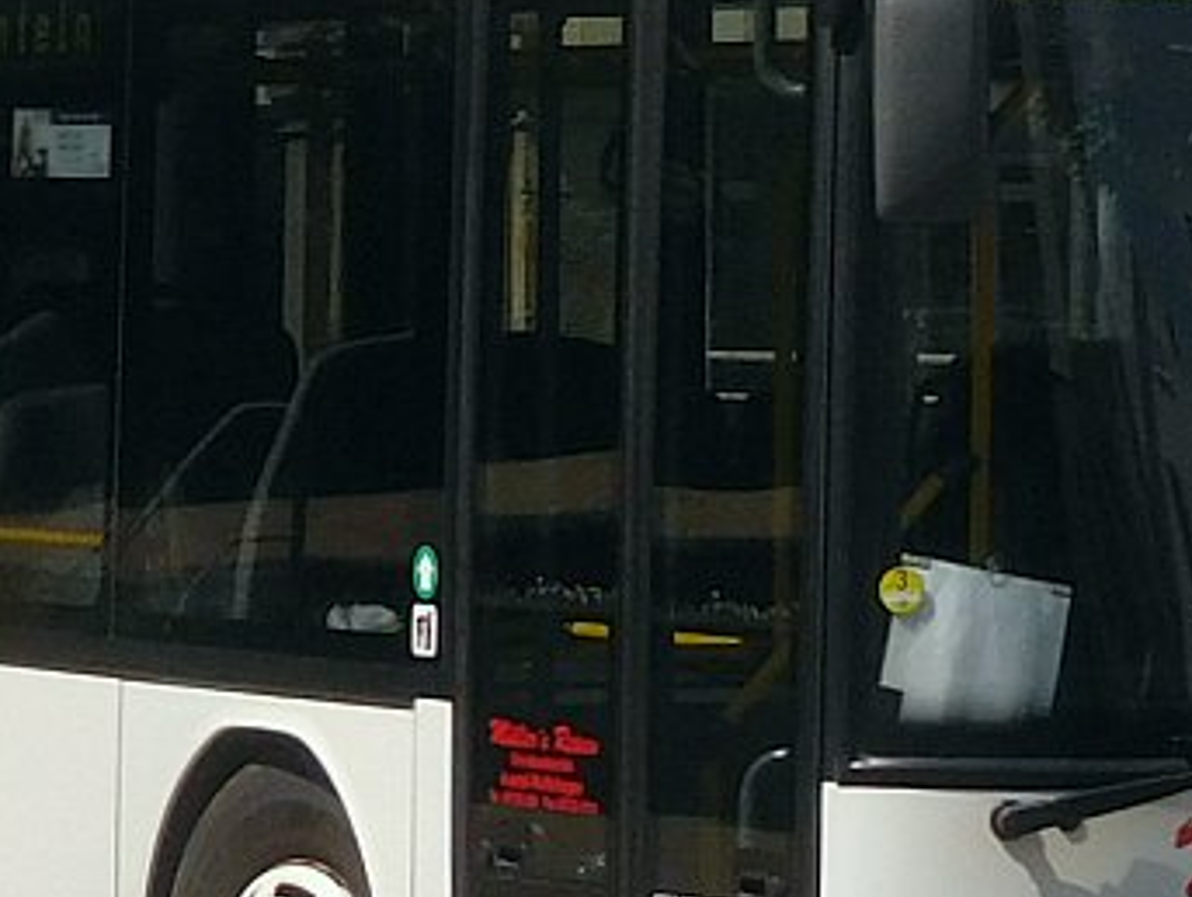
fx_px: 8032
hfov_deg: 8.5
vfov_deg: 6.3
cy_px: -459
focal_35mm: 233
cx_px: 716
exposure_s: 1/640
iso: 200
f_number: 8.2
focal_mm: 8.9
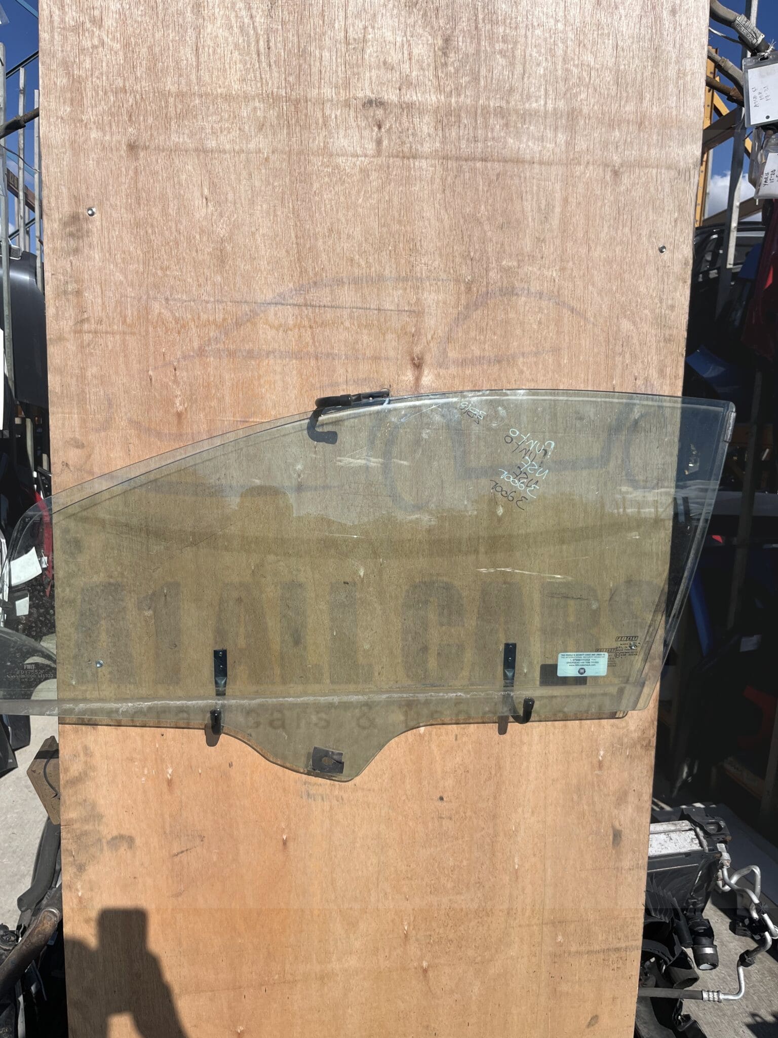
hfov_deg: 53.1
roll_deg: -0.3
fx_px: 779
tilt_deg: -7.2
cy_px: 519
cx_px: 389
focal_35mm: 26
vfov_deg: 67.3
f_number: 1.6
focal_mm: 5.1
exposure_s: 1/6494
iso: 50
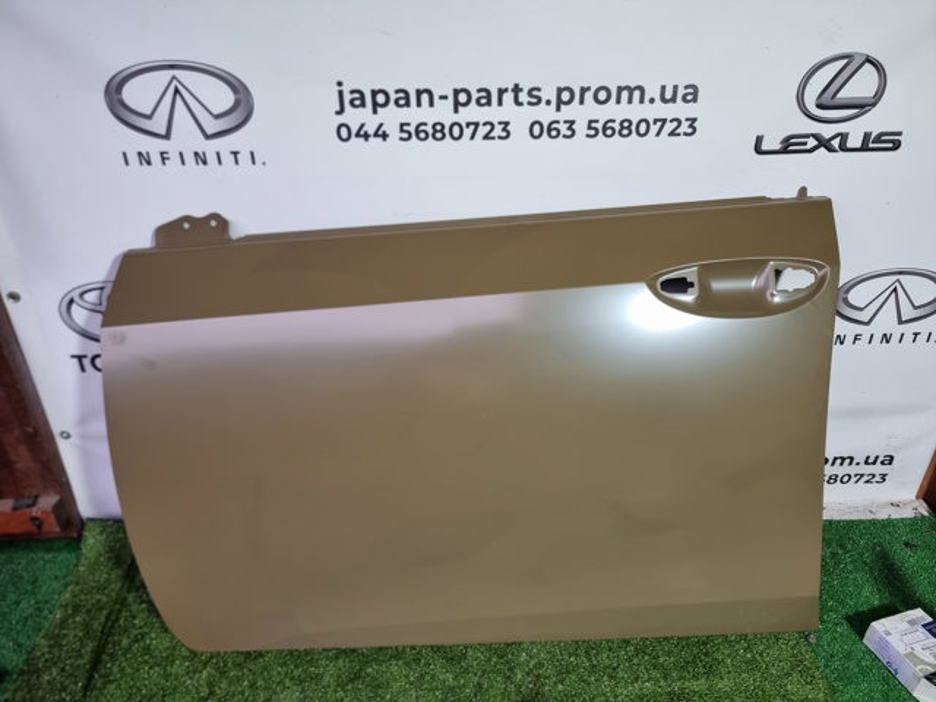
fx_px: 649
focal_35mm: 24
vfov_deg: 56.8
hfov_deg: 71.6
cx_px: 468
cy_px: 351
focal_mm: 6.7
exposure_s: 1/100
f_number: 1.8
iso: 80
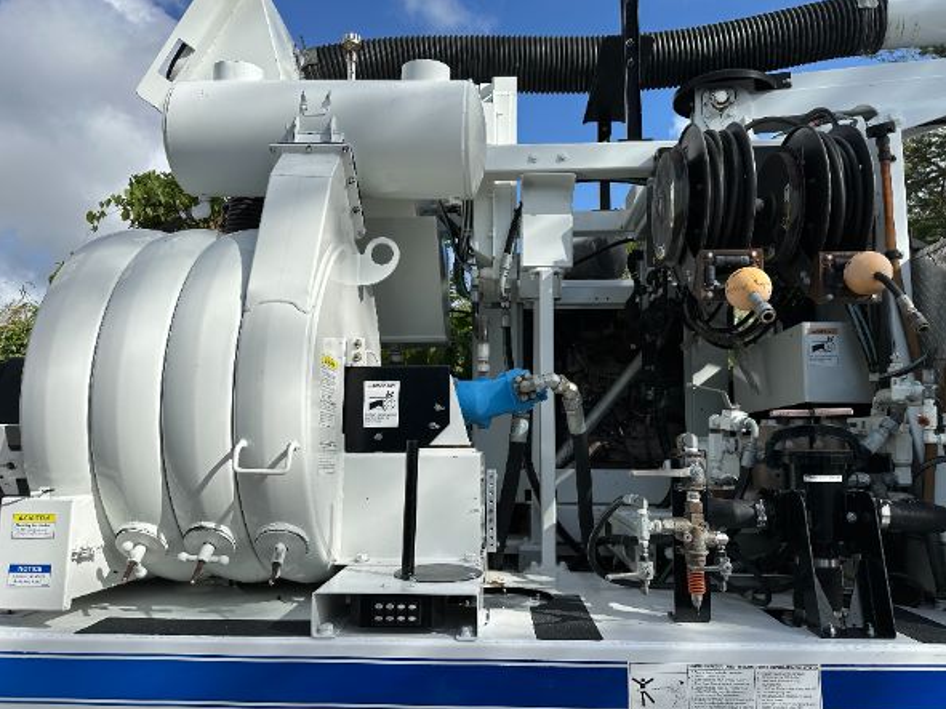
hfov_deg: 67.3
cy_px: 357
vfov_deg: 53.0
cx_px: 485
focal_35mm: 26
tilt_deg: +7.5
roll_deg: -1.0
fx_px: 710
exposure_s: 1/6211
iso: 80
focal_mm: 6.86
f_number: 1.78
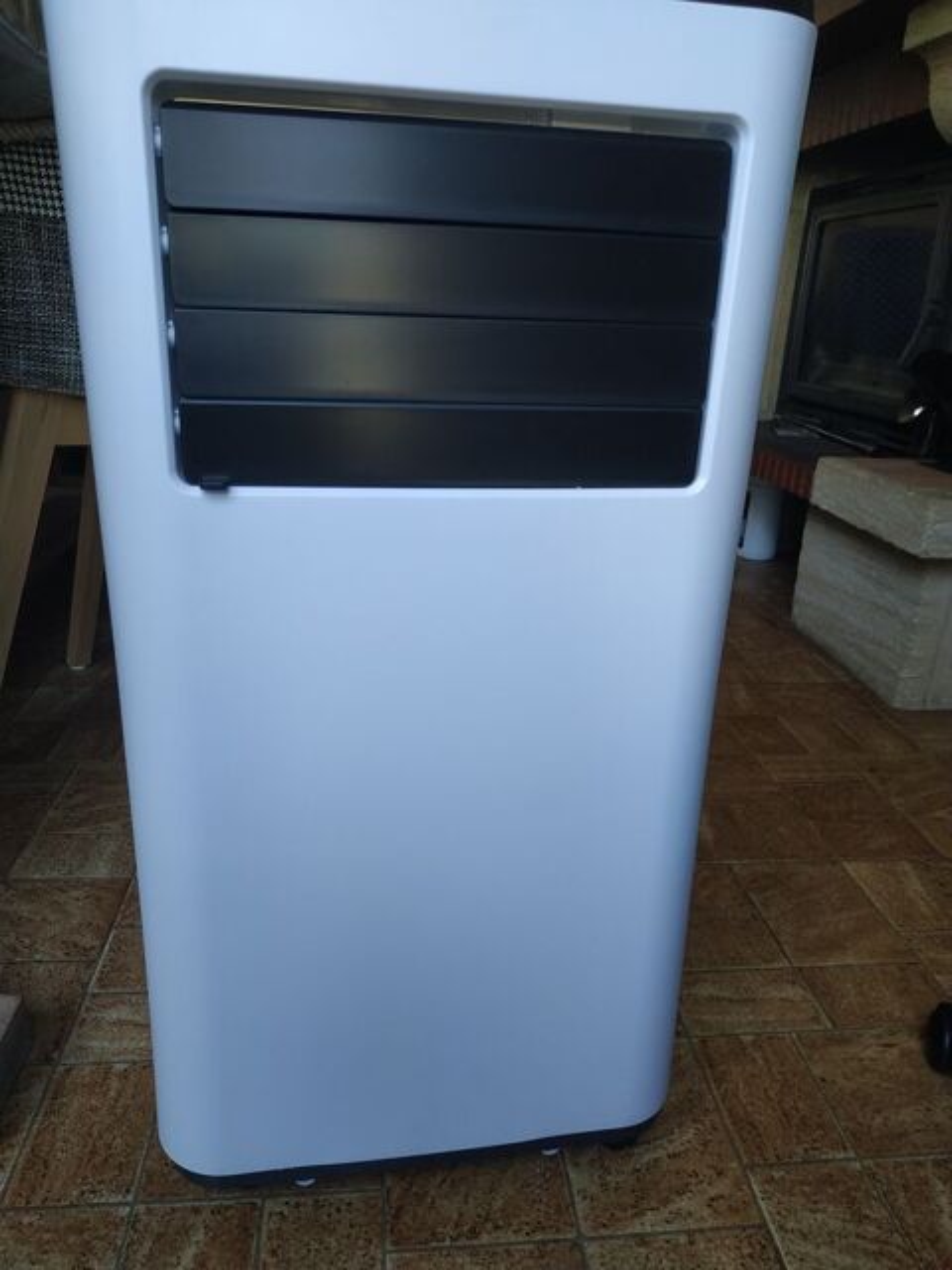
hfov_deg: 56.8
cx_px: 476
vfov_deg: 71.6
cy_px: 635
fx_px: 880
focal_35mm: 24
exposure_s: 1/50
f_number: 1.9
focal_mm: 3.94
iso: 200
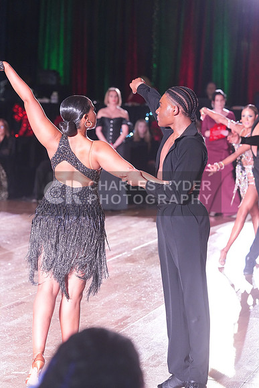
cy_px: 194
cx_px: 130
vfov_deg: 17.3
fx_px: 1273
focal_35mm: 118
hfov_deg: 11.6
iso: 4000
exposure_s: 1/200
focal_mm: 118
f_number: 4
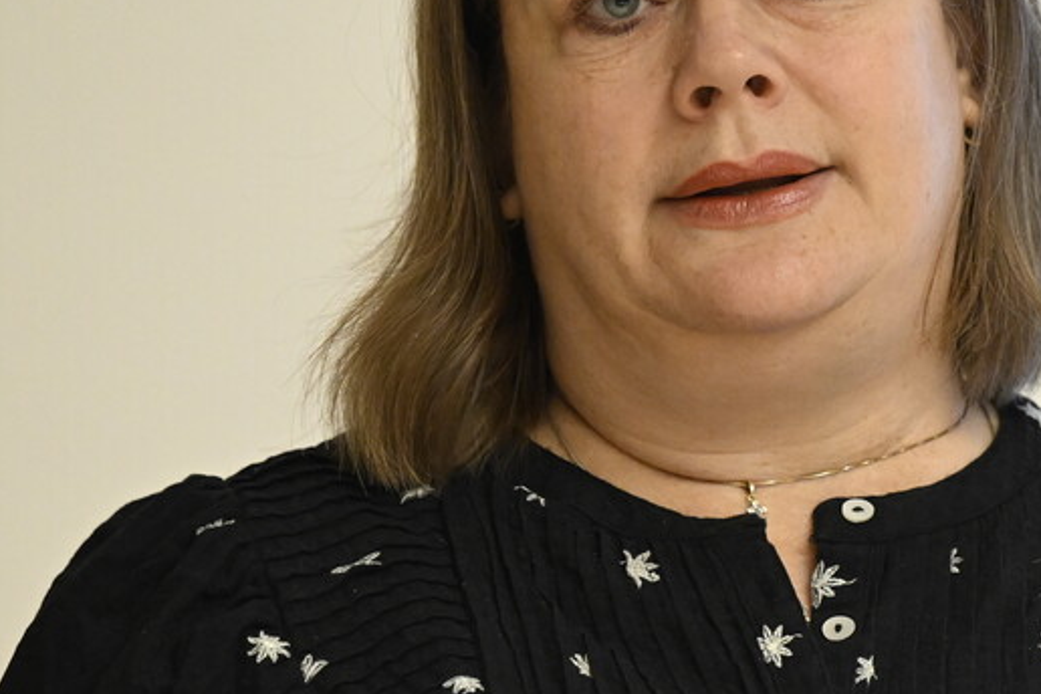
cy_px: 483
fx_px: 16134
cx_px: 803
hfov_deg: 3.7
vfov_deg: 2.5
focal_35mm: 558
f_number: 3.2
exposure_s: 1/320
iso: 3200
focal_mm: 180
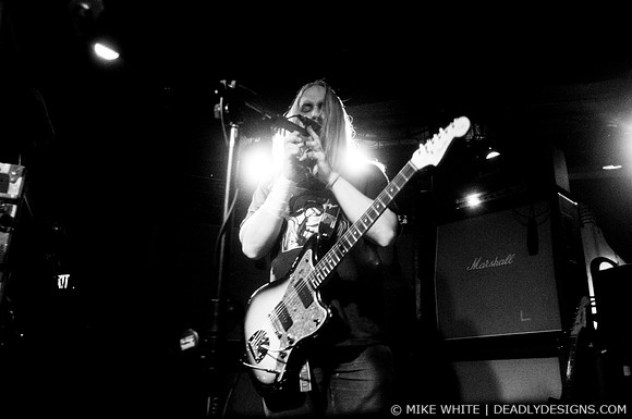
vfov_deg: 43.5
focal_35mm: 30
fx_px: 526
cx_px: 316
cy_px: 210
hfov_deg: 62.0
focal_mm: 20
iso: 1250
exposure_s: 1/30
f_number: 2.8
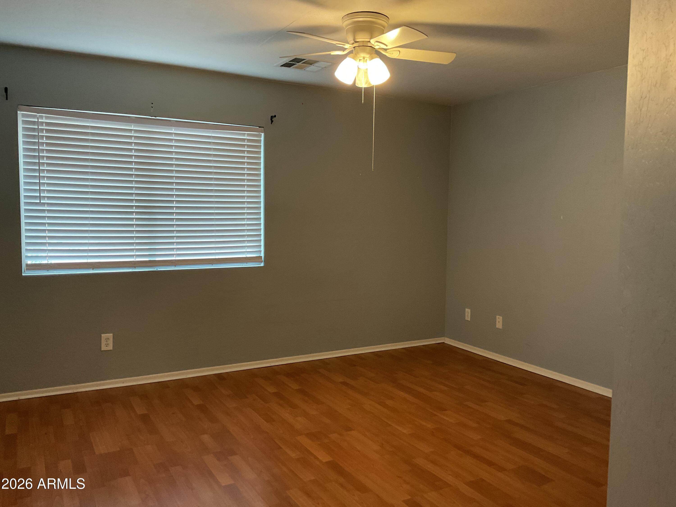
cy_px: 254
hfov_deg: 61.7
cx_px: 338
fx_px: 566
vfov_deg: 48.2
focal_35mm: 29
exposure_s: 1/60
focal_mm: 3
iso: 125
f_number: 1.8
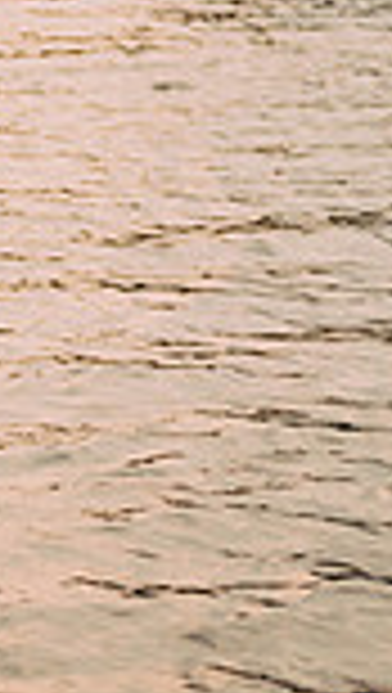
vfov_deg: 14.1
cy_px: -184
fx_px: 2707
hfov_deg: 8.1
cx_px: -252
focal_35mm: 147
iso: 2000
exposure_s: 1/2500
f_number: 2.8
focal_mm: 48
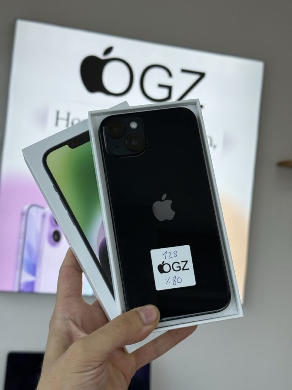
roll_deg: -4.9
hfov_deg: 30.3
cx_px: 146
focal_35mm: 48
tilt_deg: +4.0
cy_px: 195
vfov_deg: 39.7
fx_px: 540
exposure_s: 1/928
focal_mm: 6.76
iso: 64
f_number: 1.78
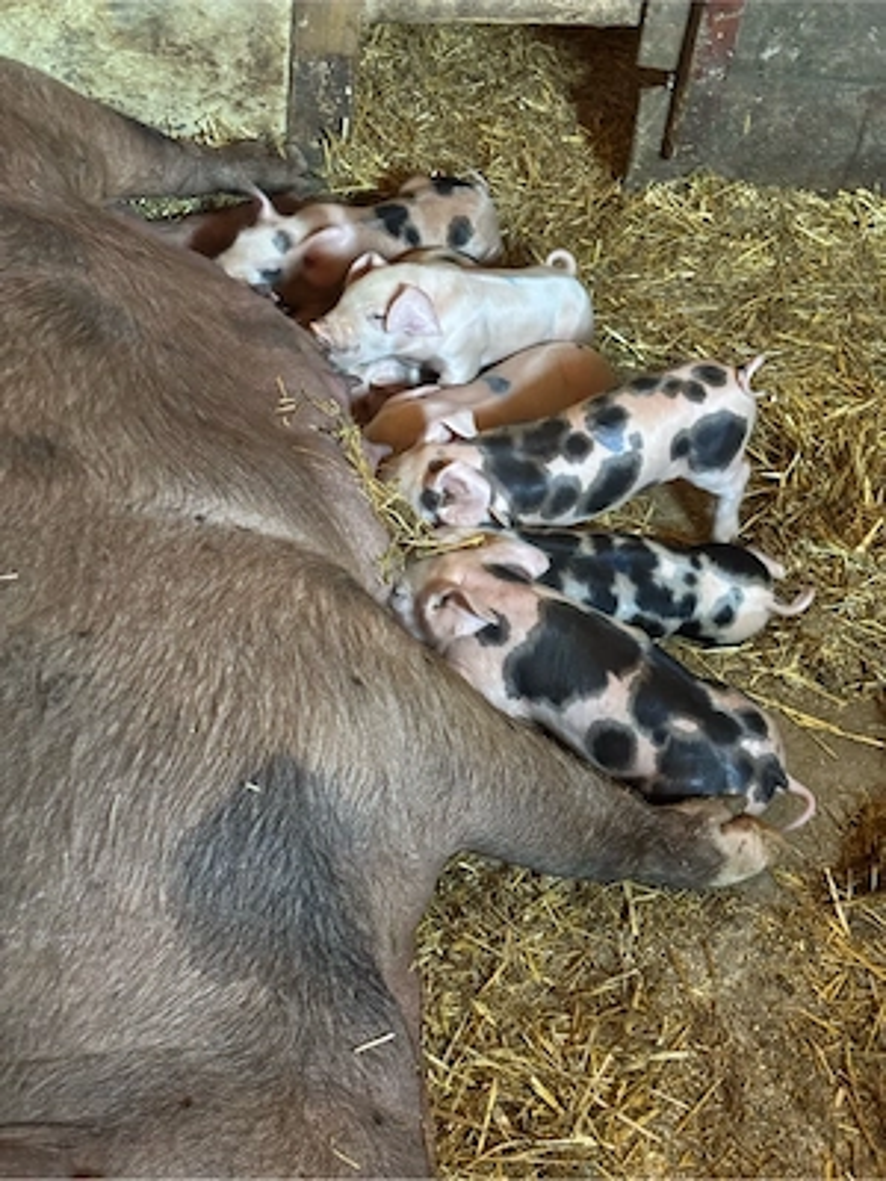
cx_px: 443
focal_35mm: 52
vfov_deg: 36.8
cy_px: 590
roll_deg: -7.5
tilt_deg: -40.2
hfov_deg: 28.0
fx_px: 1775
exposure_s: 1/22
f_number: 1.6
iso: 400
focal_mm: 5.96
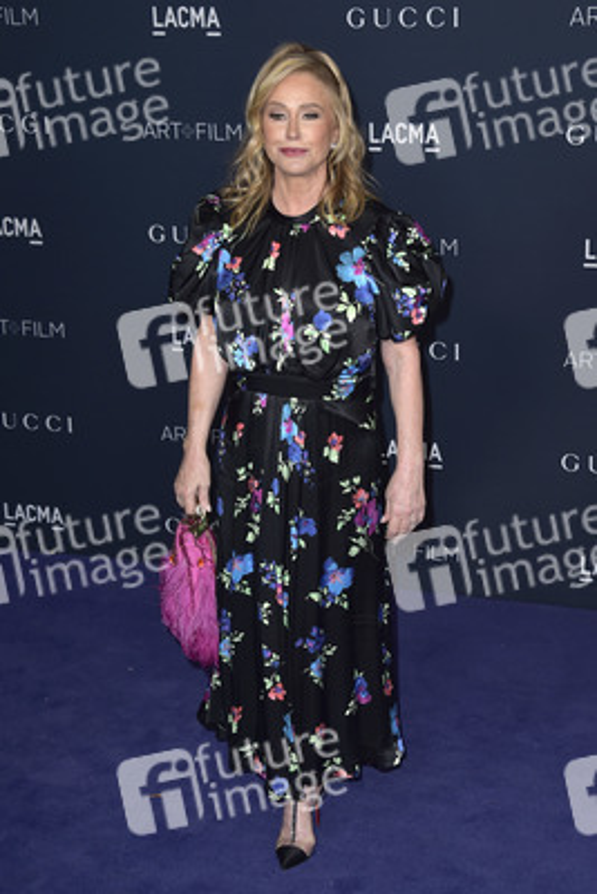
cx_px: 298
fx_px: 1441
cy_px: 447
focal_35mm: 58
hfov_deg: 23.4
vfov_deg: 34.5
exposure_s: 1/250
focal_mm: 58
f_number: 6.3
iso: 640
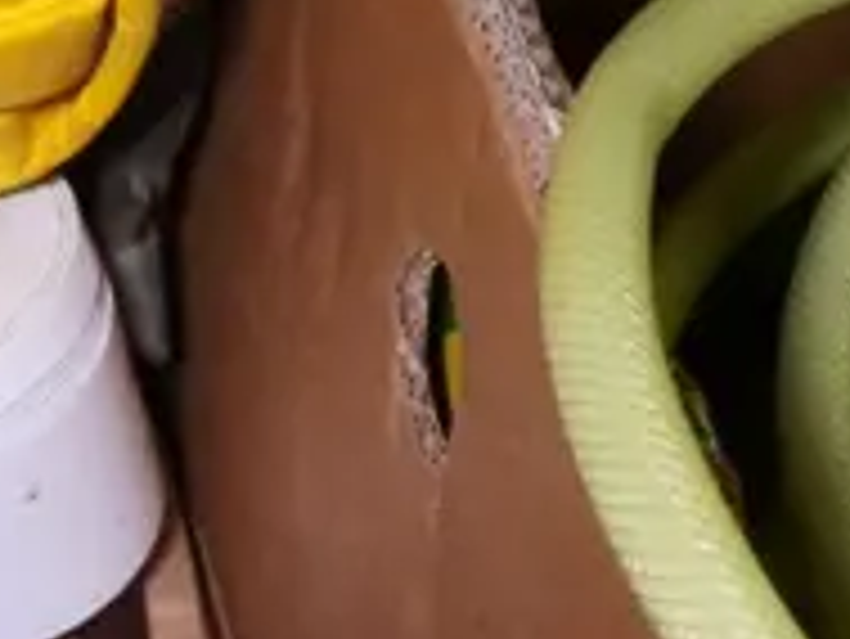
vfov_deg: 11.4
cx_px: -666
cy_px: 500
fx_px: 3194
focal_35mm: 130
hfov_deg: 13.6
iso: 3200
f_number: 4.5
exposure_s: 1/200
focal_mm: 12
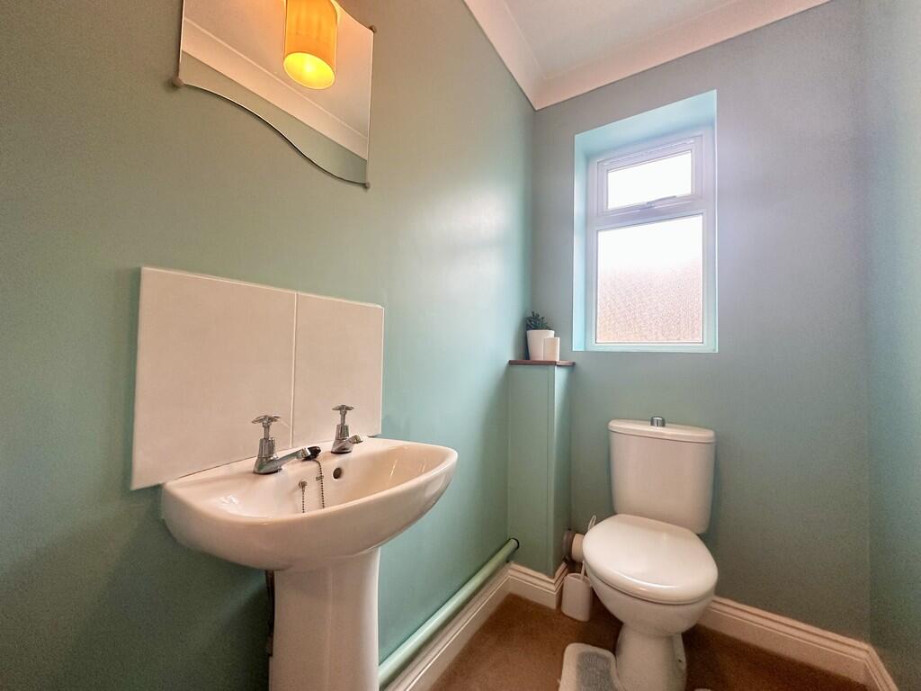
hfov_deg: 102.1
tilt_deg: +2.5
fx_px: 372
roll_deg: -1.8
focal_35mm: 14
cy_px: 346
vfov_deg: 85.7
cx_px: 460
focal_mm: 2.22
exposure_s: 1/100
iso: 200
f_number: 2.2
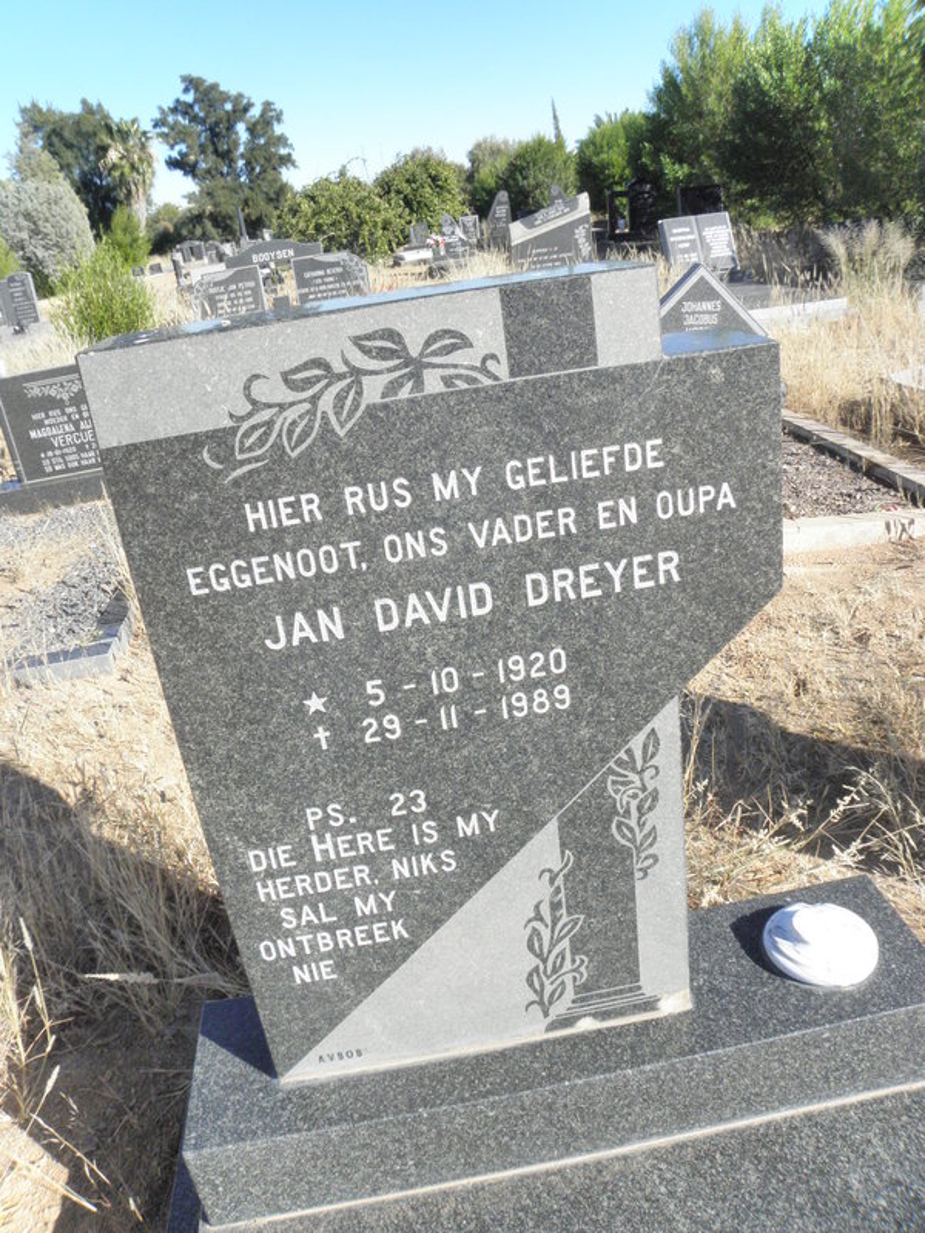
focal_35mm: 26
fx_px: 926
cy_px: 616
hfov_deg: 53.1
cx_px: 462
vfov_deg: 67.3
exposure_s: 1/400
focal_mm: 4.6
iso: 200
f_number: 6.3
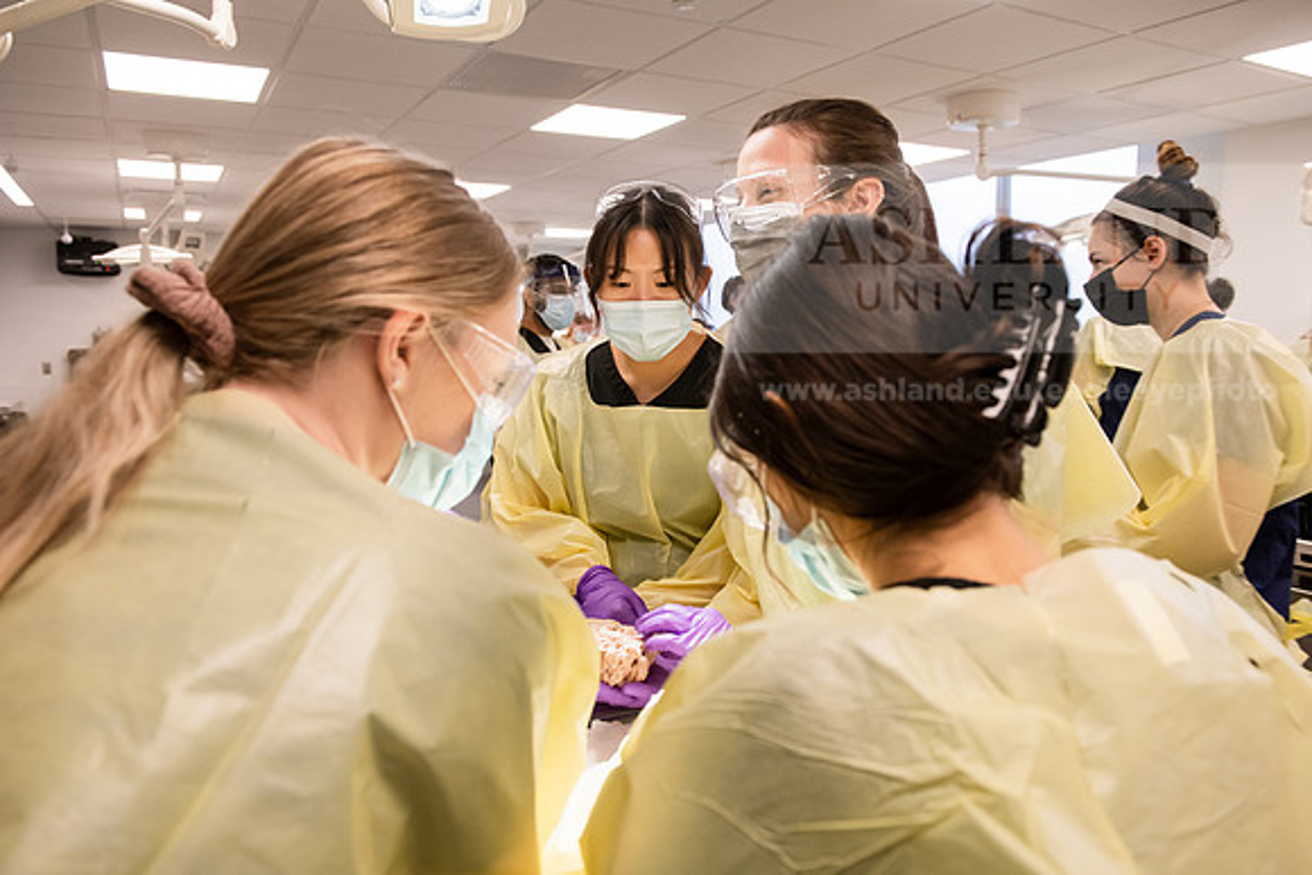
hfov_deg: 67.4
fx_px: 984
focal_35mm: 27
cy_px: 438
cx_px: 656
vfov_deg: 48.0
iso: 1250
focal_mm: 27
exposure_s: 1/250
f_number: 5
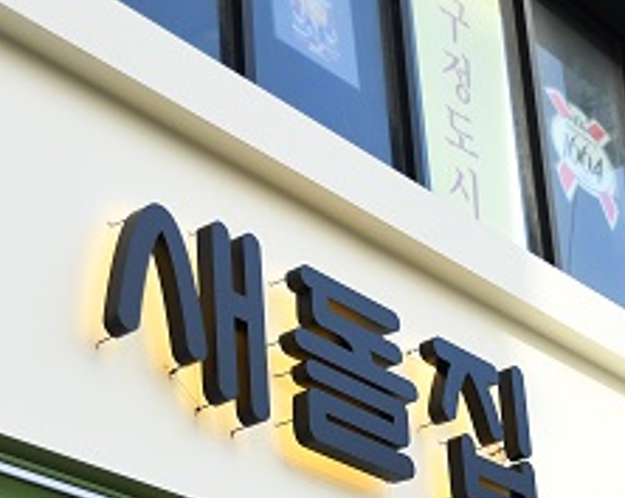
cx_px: 335
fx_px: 1847
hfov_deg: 19.2
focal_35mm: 100
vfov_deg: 15.3
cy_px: 397
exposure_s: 1/2500
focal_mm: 29
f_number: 3.2
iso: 500
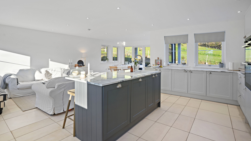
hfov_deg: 92.7
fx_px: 120
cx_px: 126
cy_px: 59
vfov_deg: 60.7
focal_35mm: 18
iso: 250
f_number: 8
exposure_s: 1/15
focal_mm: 17
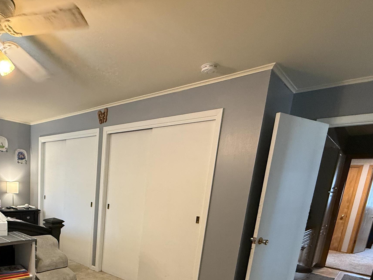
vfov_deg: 50.0
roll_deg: -3.4
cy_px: 241
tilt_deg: -12.4
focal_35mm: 25
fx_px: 269
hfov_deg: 65.0
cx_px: 91
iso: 400
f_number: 2.2
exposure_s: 1/60
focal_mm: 2.22
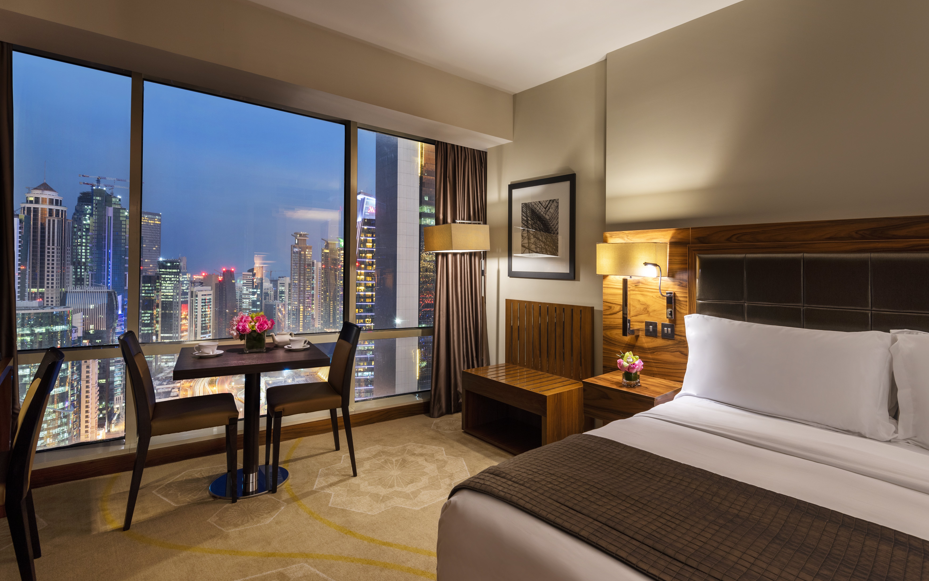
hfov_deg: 94.4
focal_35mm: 17
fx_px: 430
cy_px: 294
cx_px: 469
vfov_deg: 68.0
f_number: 11
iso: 100
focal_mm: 16
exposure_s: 30
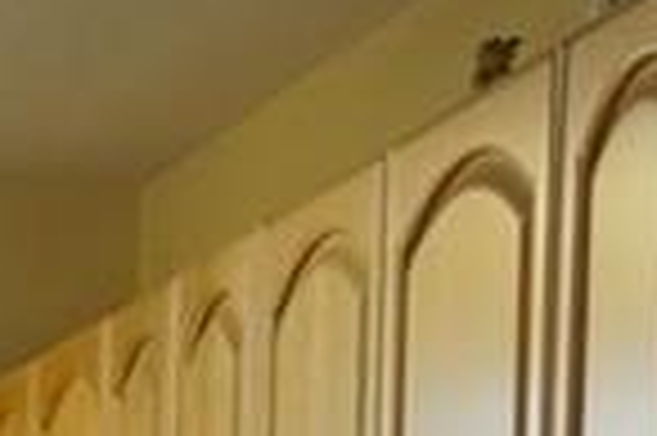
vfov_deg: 6.0
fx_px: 3846
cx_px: -477
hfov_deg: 9.4
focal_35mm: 211
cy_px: 1366
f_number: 4
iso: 1000
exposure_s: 1/60
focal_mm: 20
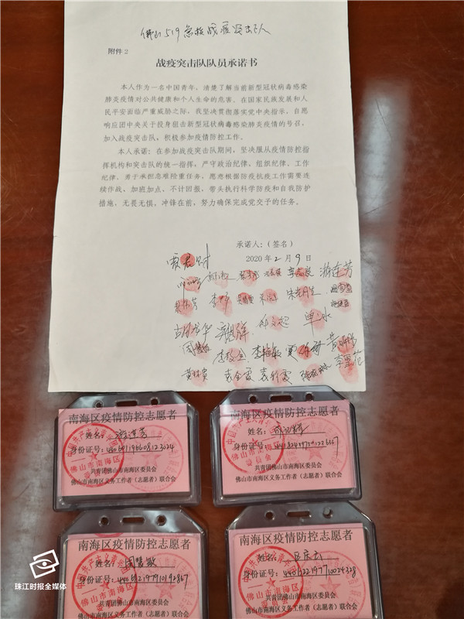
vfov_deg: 65.3
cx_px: 232
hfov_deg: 51.4
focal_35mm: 27
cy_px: 310
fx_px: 483
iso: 200
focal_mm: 4.5
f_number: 2.2
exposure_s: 1/33.3
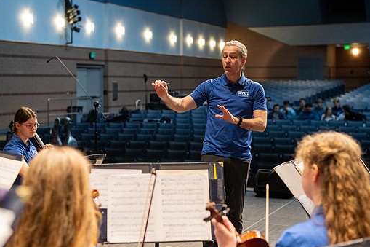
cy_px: 110
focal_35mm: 57
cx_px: 173
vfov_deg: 23.8
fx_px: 586
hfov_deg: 35.1
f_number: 2.8
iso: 3200
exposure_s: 1/400
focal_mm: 50
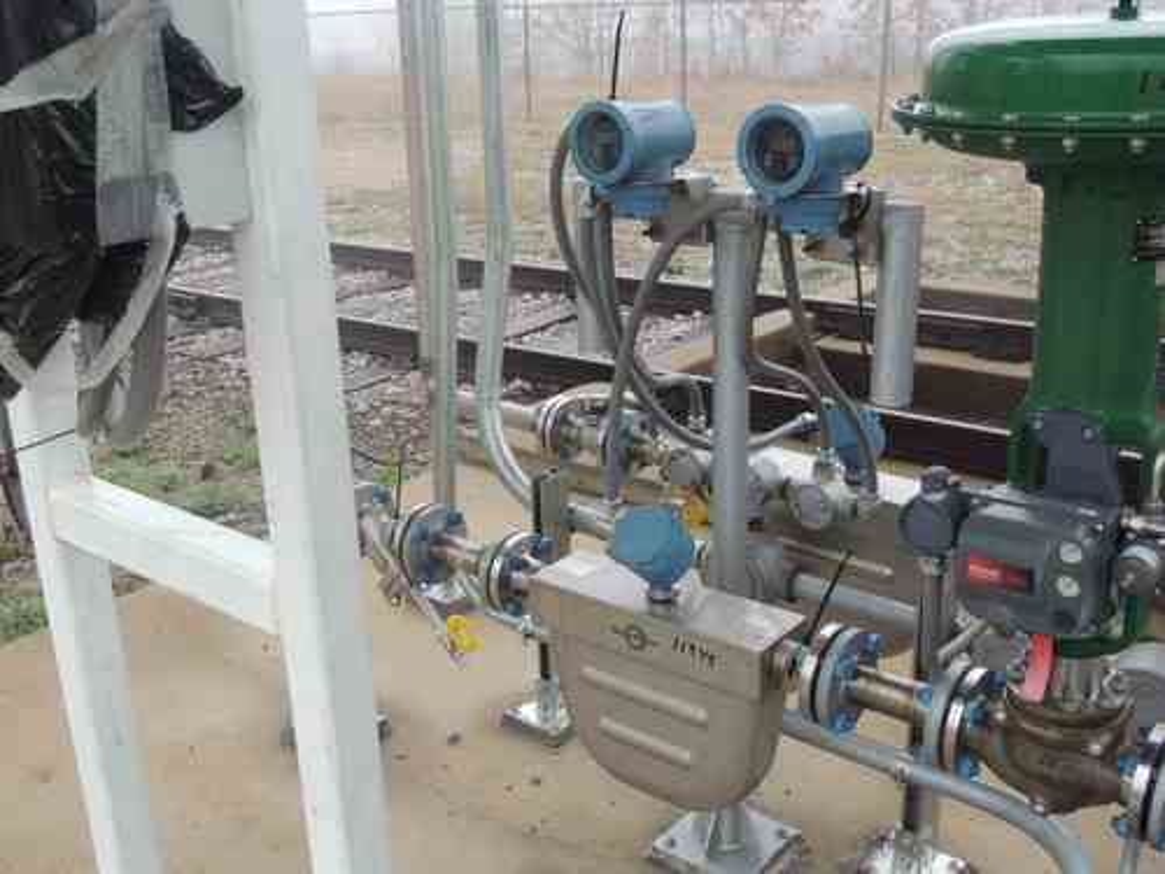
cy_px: 437
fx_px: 1178
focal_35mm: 35
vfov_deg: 40.7
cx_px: 582
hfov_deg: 52.6
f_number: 3.3
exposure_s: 1/50
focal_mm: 6.2
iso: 100
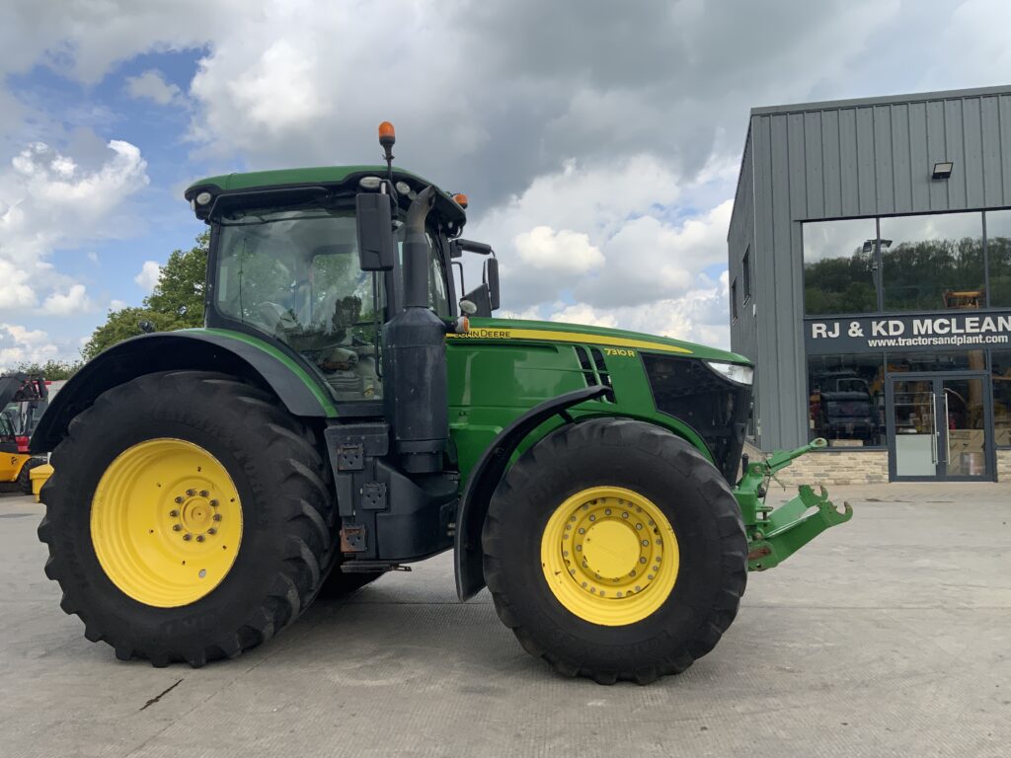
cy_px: 379
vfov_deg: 48.2
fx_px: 847
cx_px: 506
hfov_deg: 61.7
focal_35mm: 29
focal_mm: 3
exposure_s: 1/1311
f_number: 1.8
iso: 16
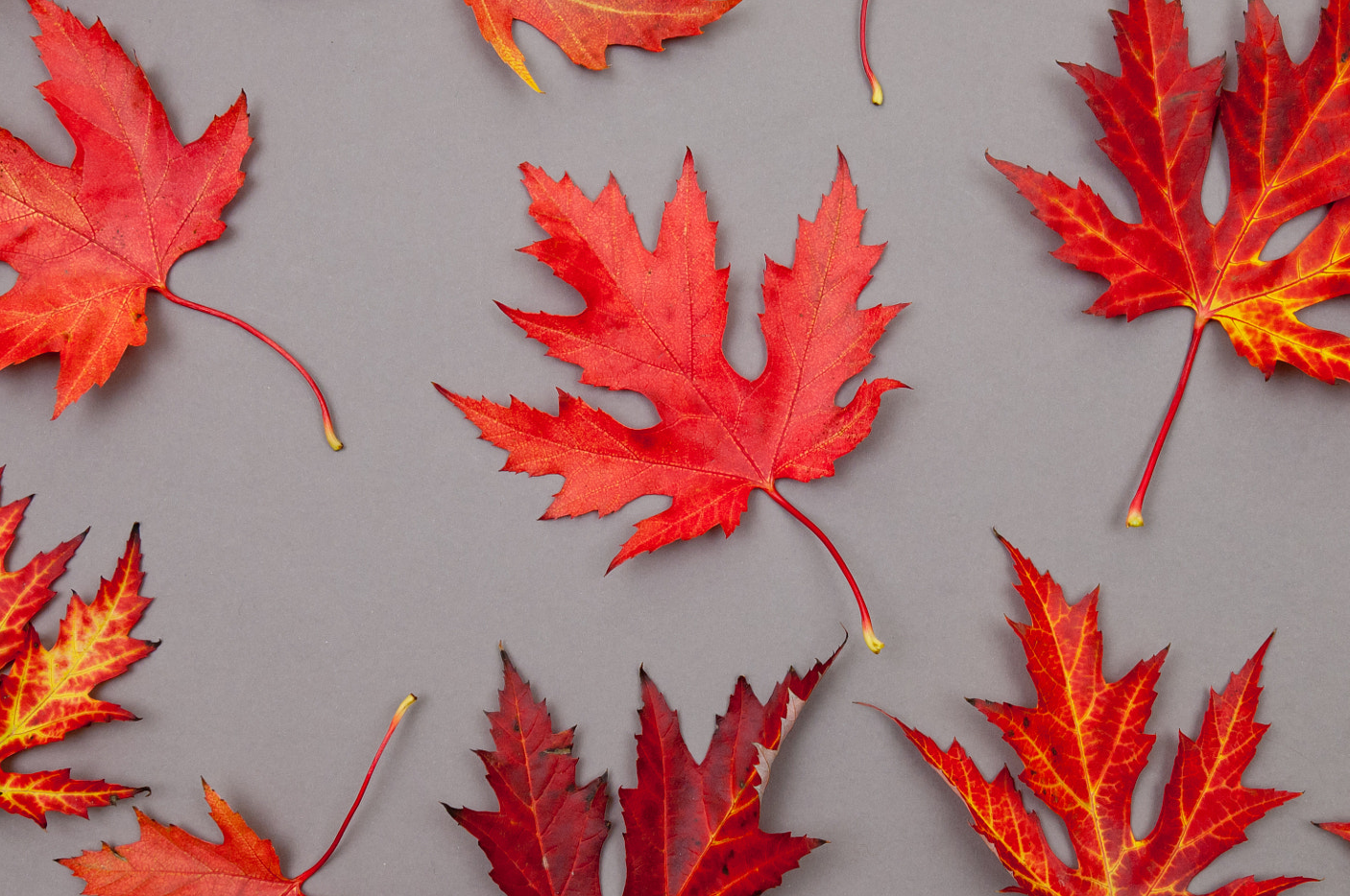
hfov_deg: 29.7
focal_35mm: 68
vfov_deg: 20.0
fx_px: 2537
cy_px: 406
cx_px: 828
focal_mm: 31
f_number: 9
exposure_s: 1/160
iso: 200
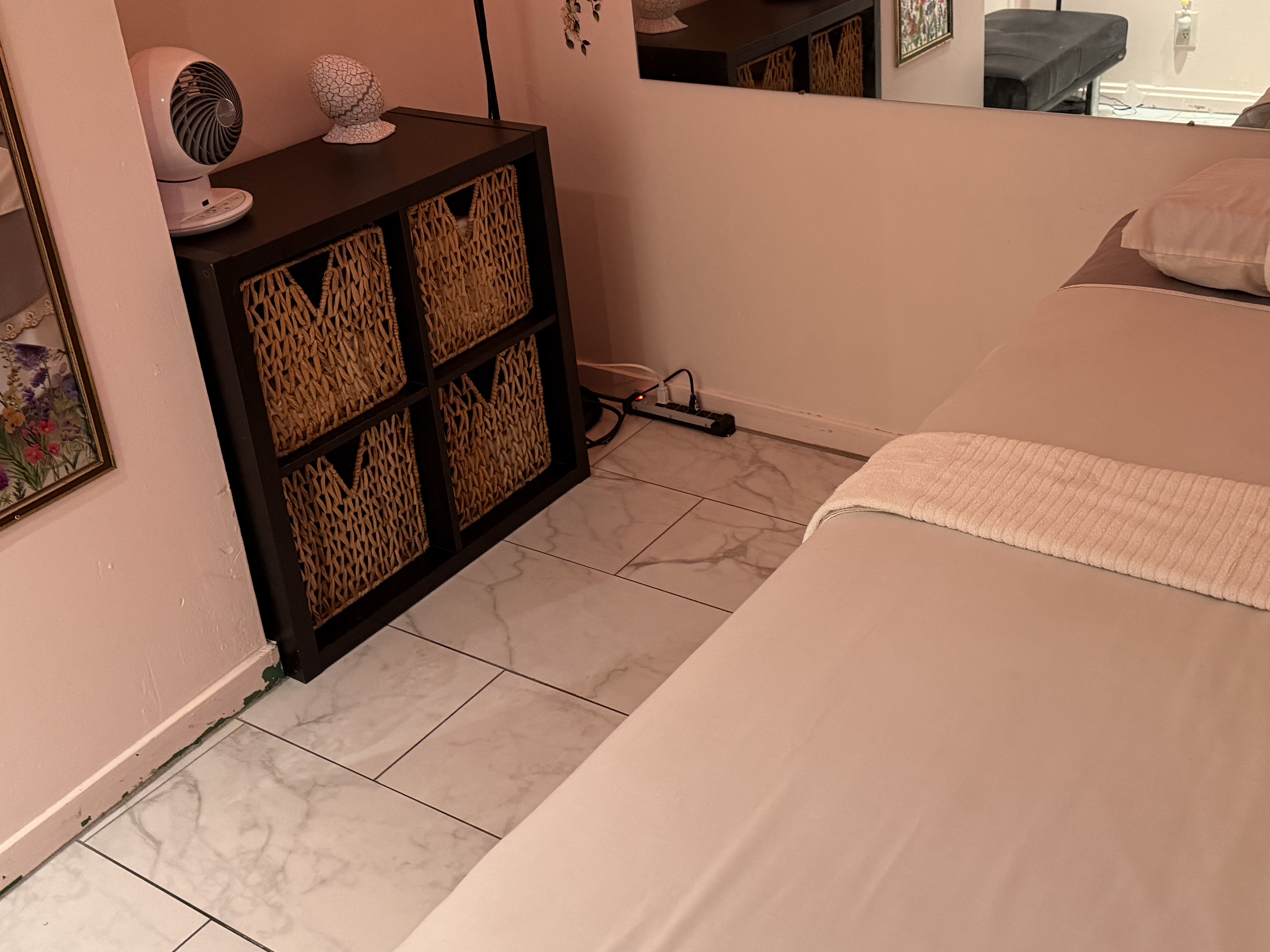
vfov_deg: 36.3
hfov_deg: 47.7
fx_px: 1431
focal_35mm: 39
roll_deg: +5.5
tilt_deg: -22.3
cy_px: 296
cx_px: 745
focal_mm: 6.76
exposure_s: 1/60
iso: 400
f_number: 1.78
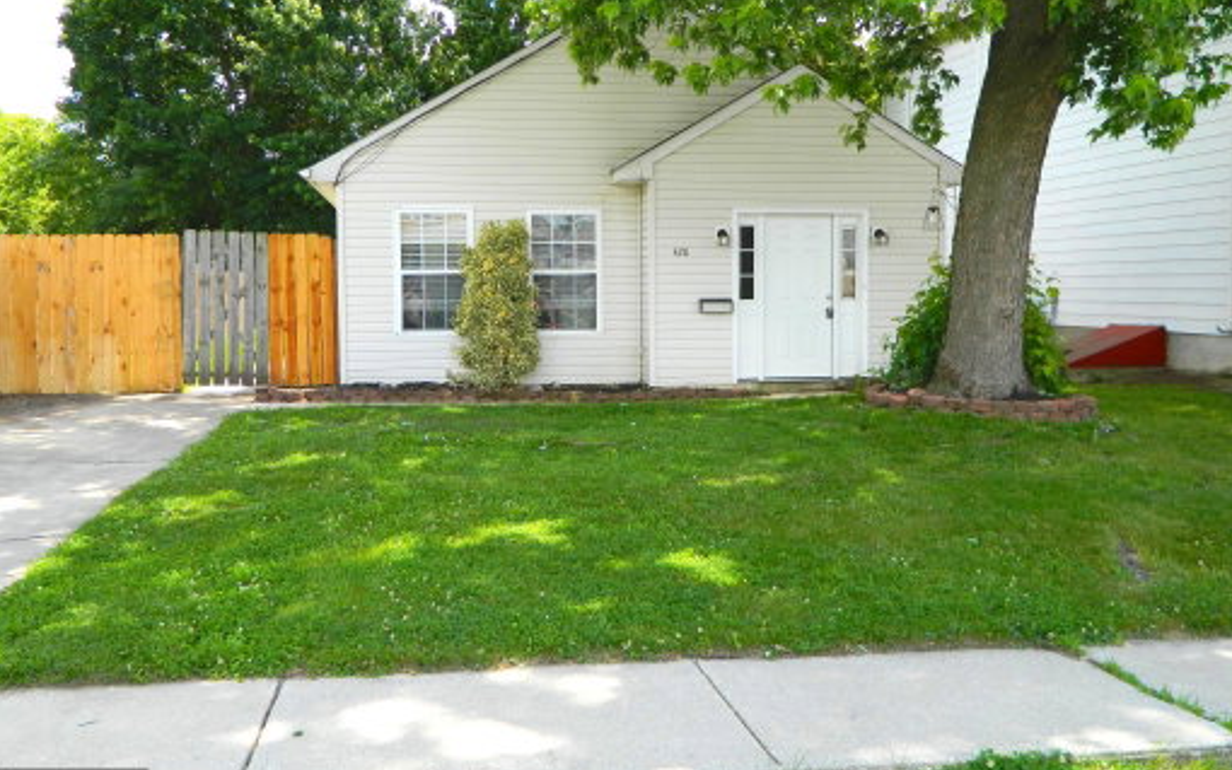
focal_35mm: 33
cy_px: 355
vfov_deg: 38.3
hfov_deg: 58.1
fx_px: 1108
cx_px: 616
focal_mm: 5.6
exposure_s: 1/200
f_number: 3.2
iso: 80
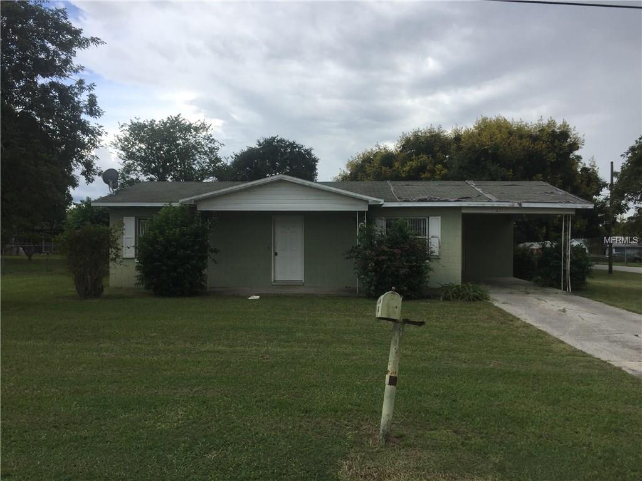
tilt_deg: +1.2
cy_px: 240
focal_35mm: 29
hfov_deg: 61.7
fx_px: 538
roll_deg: -0.7
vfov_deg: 48.2
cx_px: 321
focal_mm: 4.15
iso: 32
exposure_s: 1/942
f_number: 2.2
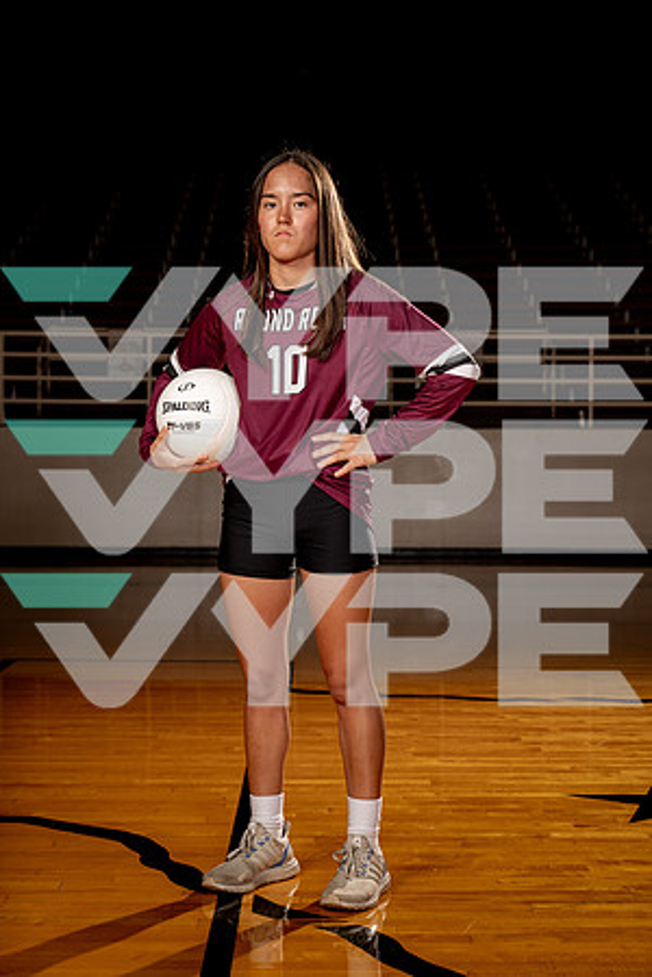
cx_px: 326
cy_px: 488
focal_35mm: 58
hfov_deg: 23.4
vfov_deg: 34.5
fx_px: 1576
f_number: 5.6
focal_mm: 58
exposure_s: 1/250
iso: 100
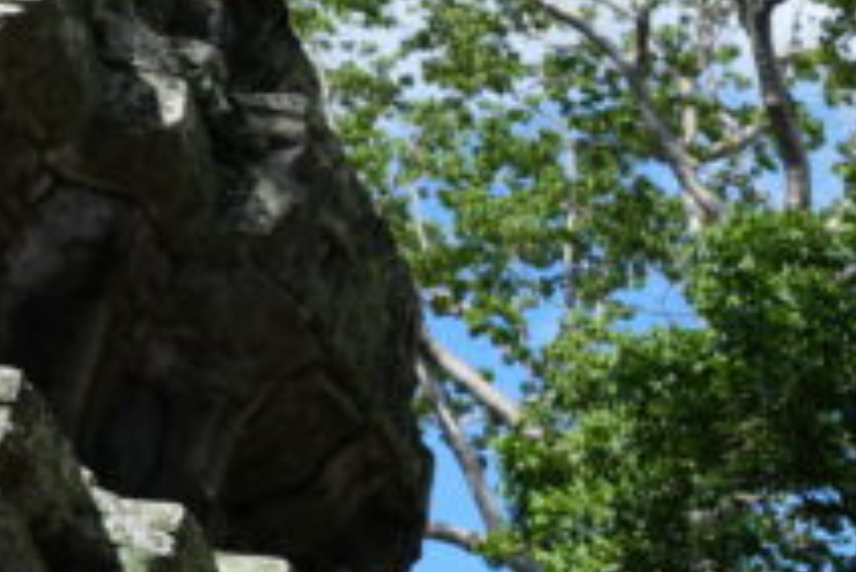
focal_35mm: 136
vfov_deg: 9.5
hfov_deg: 12.7
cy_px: 1101
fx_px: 3236
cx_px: 1850
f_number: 5.6
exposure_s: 1/320
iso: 100
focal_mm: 28
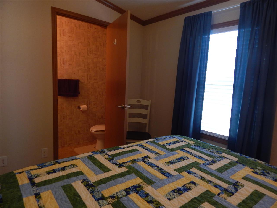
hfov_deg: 76.4
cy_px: 104
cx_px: 138
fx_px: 176
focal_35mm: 22
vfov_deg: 61.1
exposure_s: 1/30
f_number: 3
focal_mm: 4
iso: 200
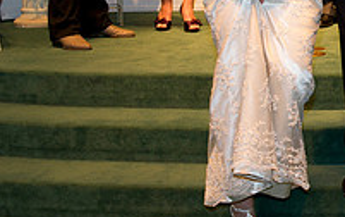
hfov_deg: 19.7
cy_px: -5
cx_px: 402
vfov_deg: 12.9
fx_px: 941
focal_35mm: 100
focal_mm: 34
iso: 1600
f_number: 4
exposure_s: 1/60
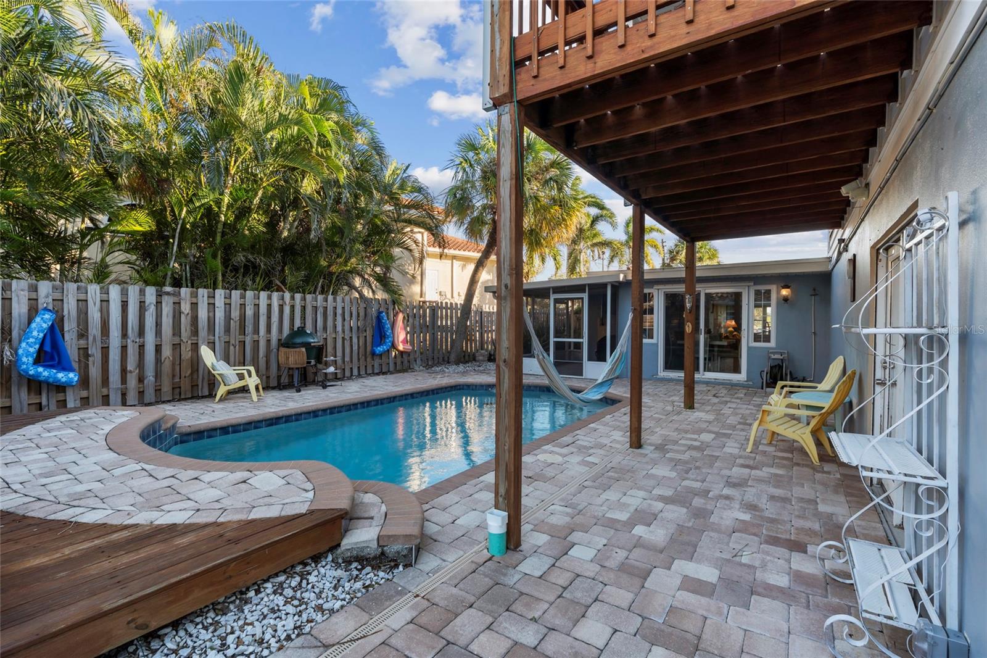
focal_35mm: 16
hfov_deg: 96.7
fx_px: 439
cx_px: 494
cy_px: 329
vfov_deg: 73.7
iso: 250
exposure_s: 1/25
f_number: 9
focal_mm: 16
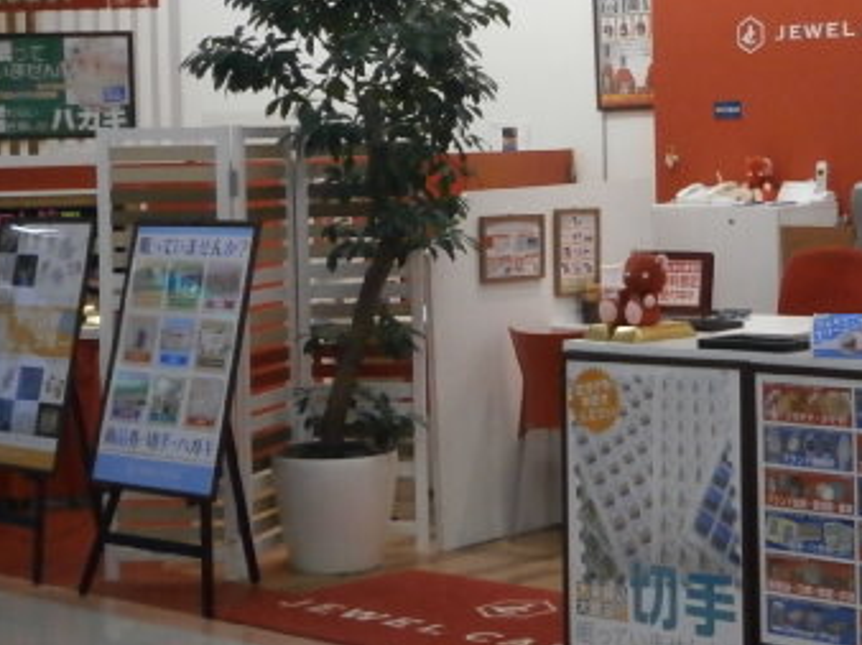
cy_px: 176
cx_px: 589
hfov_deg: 21.9
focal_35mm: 89
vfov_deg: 16.5
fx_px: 2215
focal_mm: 8.3
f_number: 3.4
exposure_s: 1/250
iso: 640
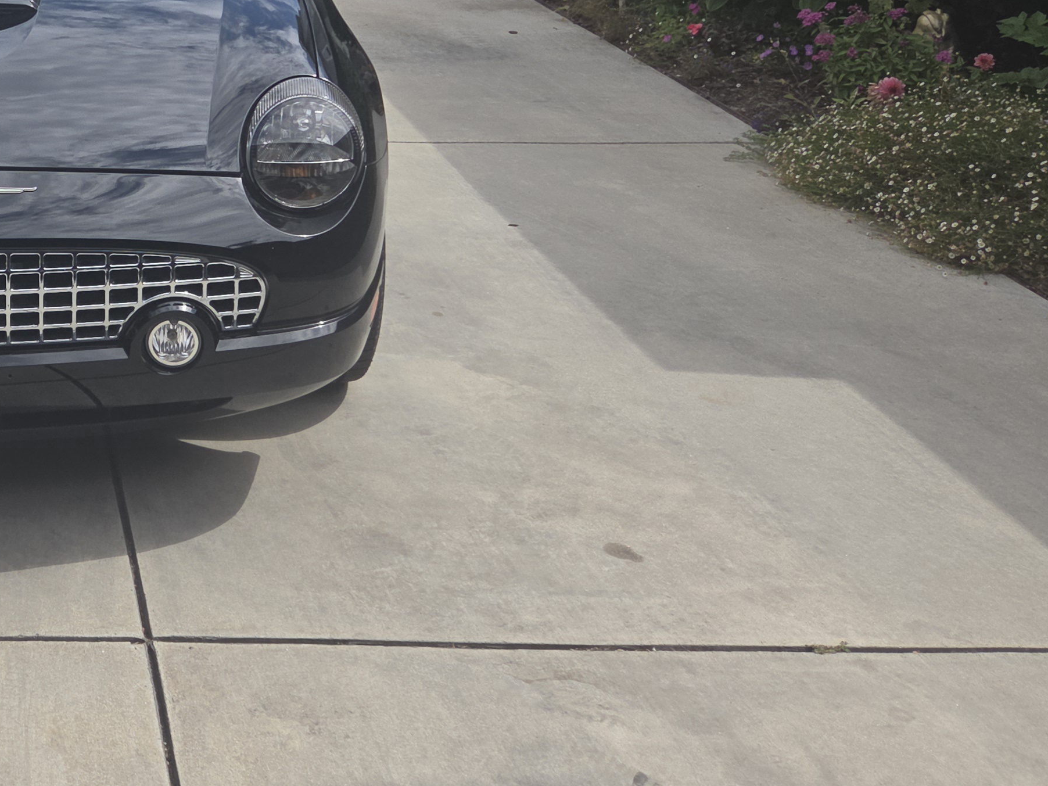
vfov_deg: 27.2
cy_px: 27
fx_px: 1544
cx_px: -36
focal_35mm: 51
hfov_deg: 33.7
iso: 25
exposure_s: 1/1250
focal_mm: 5.4
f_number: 1.8
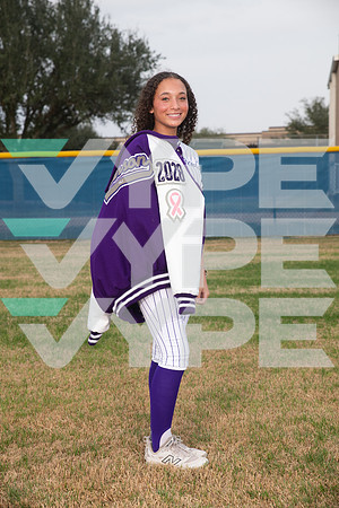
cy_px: 254
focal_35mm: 62
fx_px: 876
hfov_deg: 21.9
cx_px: 170
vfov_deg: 32.4
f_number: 6.3
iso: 320
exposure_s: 1/320
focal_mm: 62
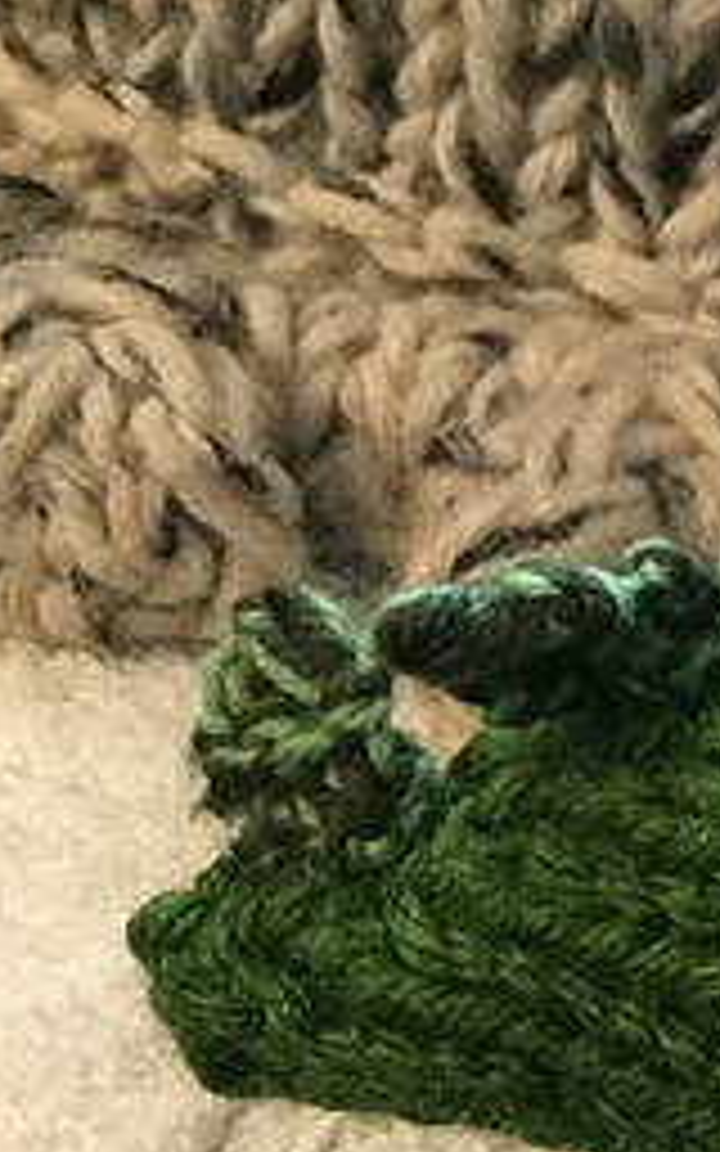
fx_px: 2574
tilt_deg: -46.5
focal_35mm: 82
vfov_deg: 25.0
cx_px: 1395
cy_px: 814
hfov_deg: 13.8
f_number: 2.4
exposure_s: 1/30
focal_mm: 3.3
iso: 200
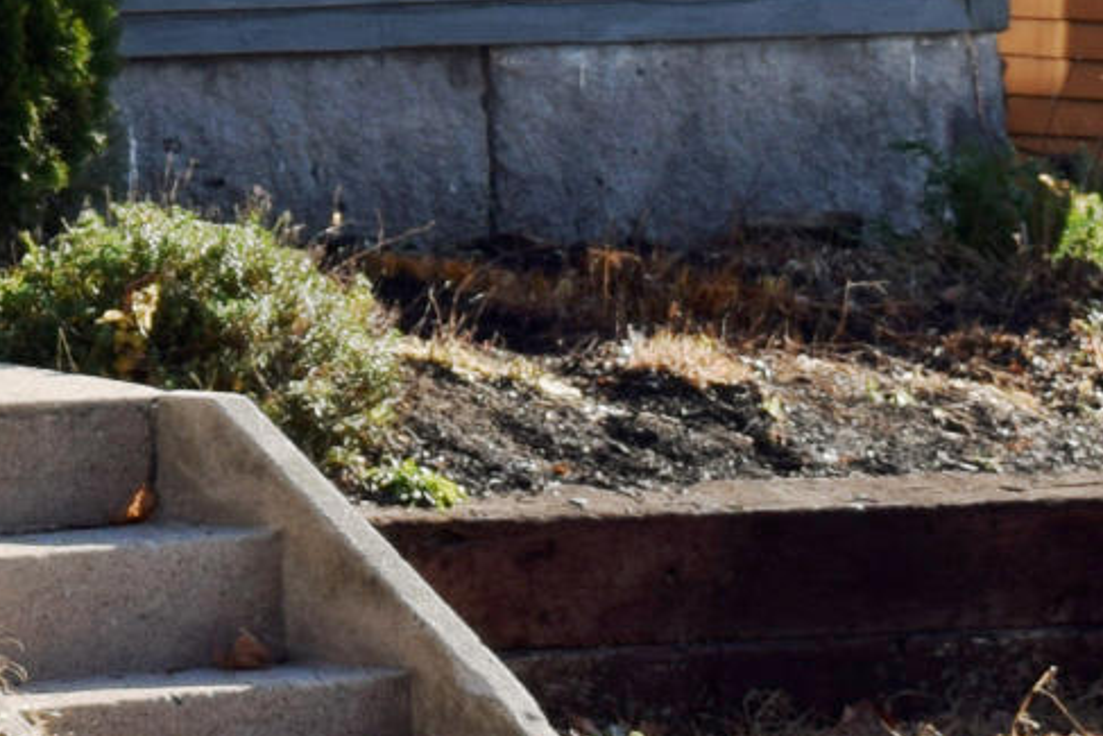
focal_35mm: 268
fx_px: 8216
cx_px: -1549
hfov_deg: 7.2
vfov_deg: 5.0
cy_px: -1169
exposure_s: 1/200
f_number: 9
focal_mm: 29
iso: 100
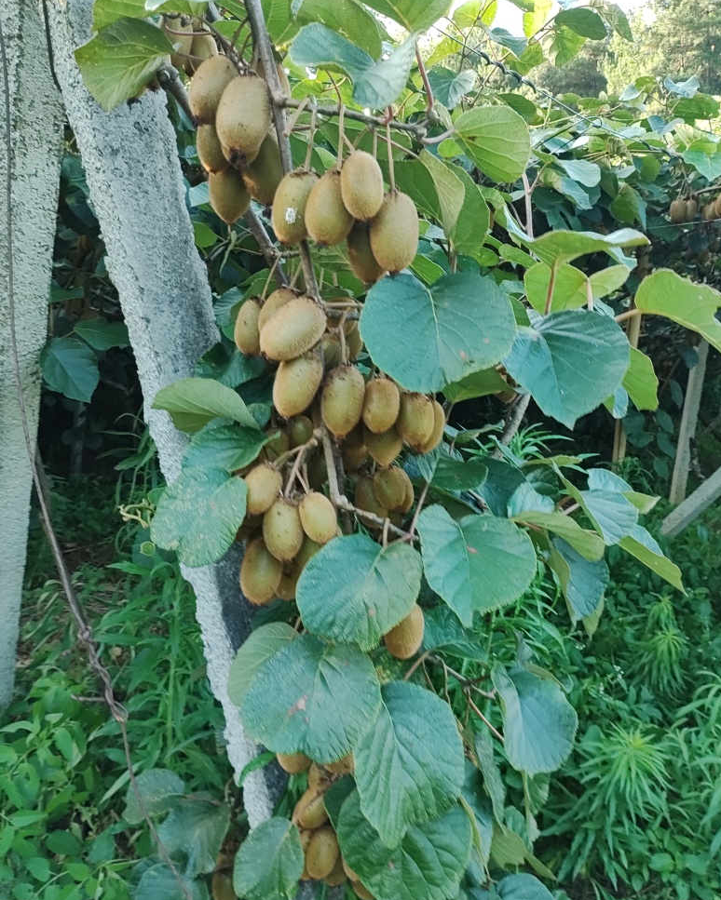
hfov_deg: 51.5
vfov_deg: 62.1
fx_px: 747
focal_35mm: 28
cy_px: 484
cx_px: 365
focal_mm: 4.26
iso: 175
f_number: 1.8
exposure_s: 1/50
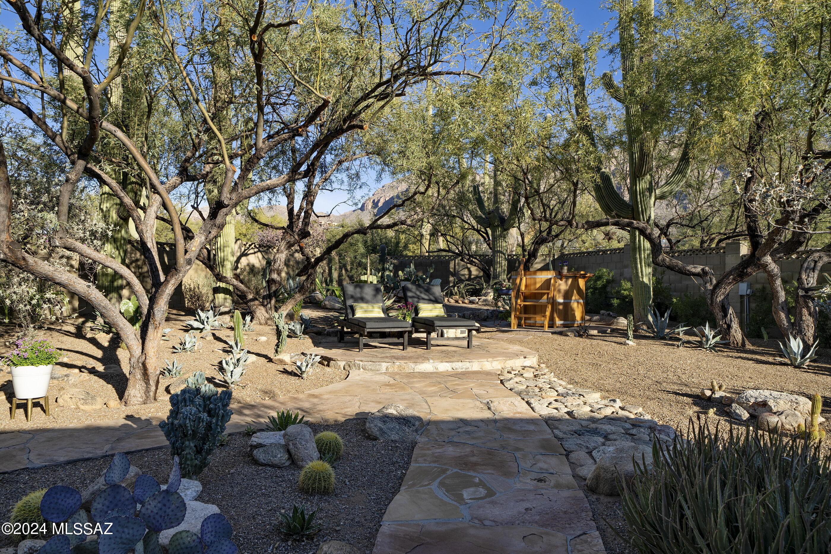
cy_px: 277
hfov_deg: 73.8
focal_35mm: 24
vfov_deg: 53.1
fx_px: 554
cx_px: 416
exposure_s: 1/80
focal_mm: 24
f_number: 11
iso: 100
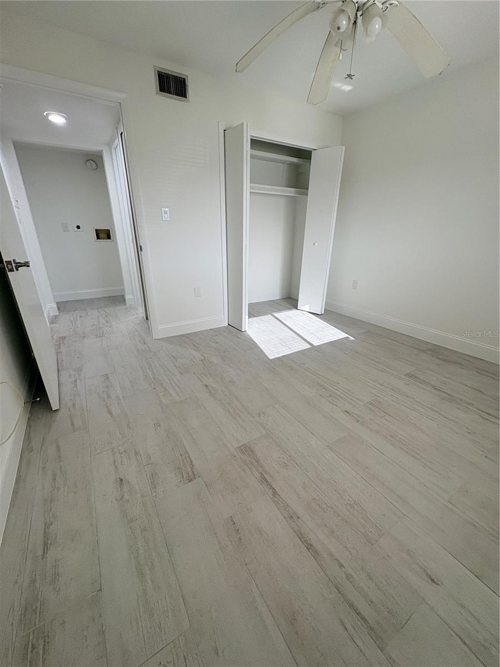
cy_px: 334
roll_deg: -0.5
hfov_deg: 85.7
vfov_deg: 102.1
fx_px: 270
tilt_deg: -21.0
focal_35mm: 14
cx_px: 250
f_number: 2.2
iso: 100
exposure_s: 1/120
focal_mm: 2.22
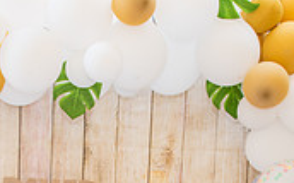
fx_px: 768
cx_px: 47
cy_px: 352
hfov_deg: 21.3
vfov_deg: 12.2
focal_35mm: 96
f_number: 4
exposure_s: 1/80
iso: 200
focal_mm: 24
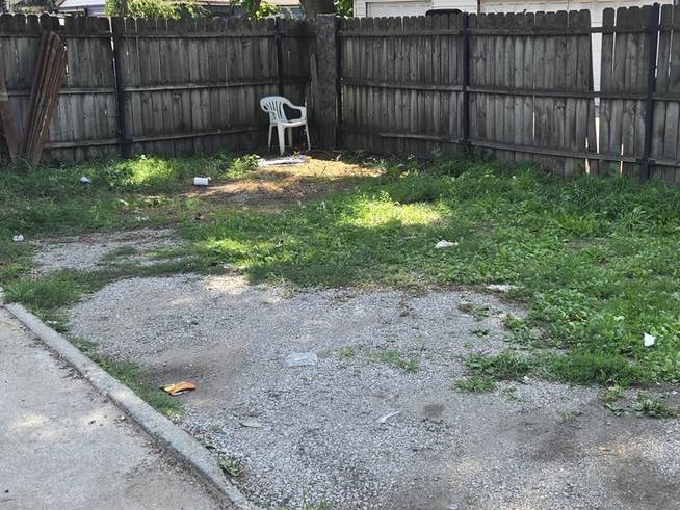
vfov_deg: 32.2
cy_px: 226
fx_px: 884
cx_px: 408
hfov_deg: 41.9
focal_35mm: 45
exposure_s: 1/337
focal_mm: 5.4
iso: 25
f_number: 1.8
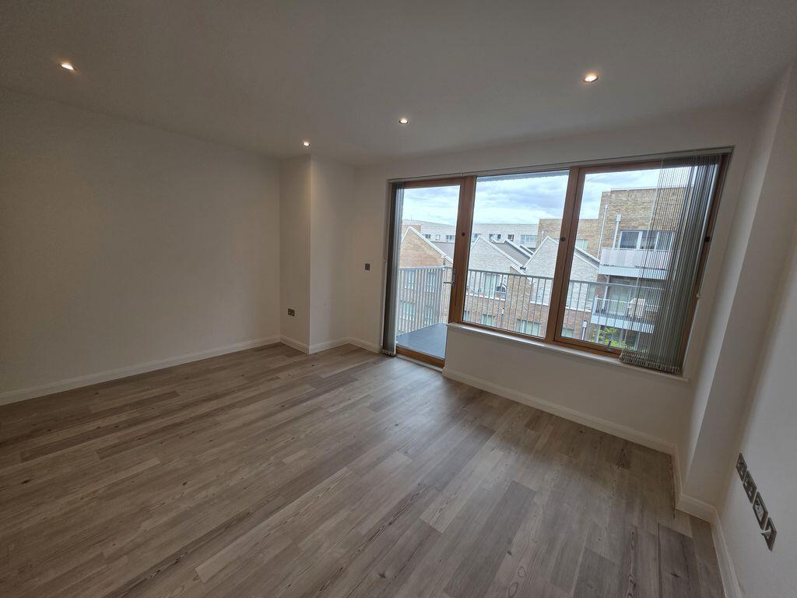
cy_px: 299
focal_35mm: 13
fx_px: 299
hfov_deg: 106.2
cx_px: 398
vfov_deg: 89.9
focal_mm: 2.2
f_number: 1.9
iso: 40
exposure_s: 1/201
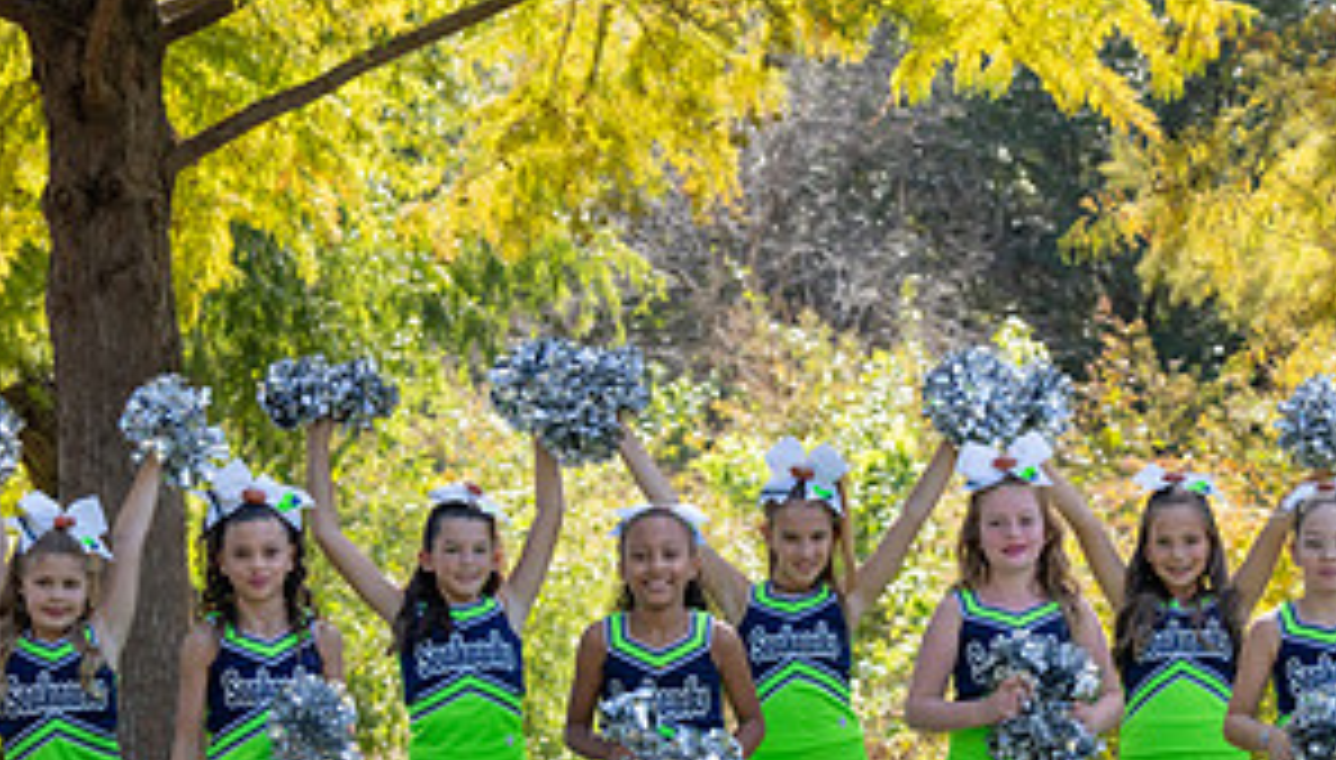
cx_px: 952
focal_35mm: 152
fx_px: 5400
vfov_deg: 8.0
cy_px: 680
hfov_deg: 14.1
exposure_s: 1/1250
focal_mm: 70
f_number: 4
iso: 500
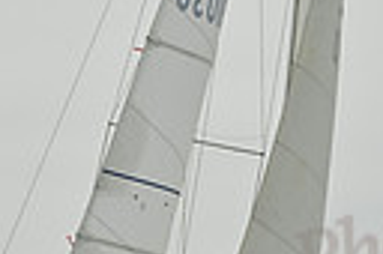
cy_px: 102
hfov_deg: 6.5
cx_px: 142
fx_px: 3368
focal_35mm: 317
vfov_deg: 4.3
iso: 320
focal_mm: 70
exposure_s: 1/1000
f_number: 13
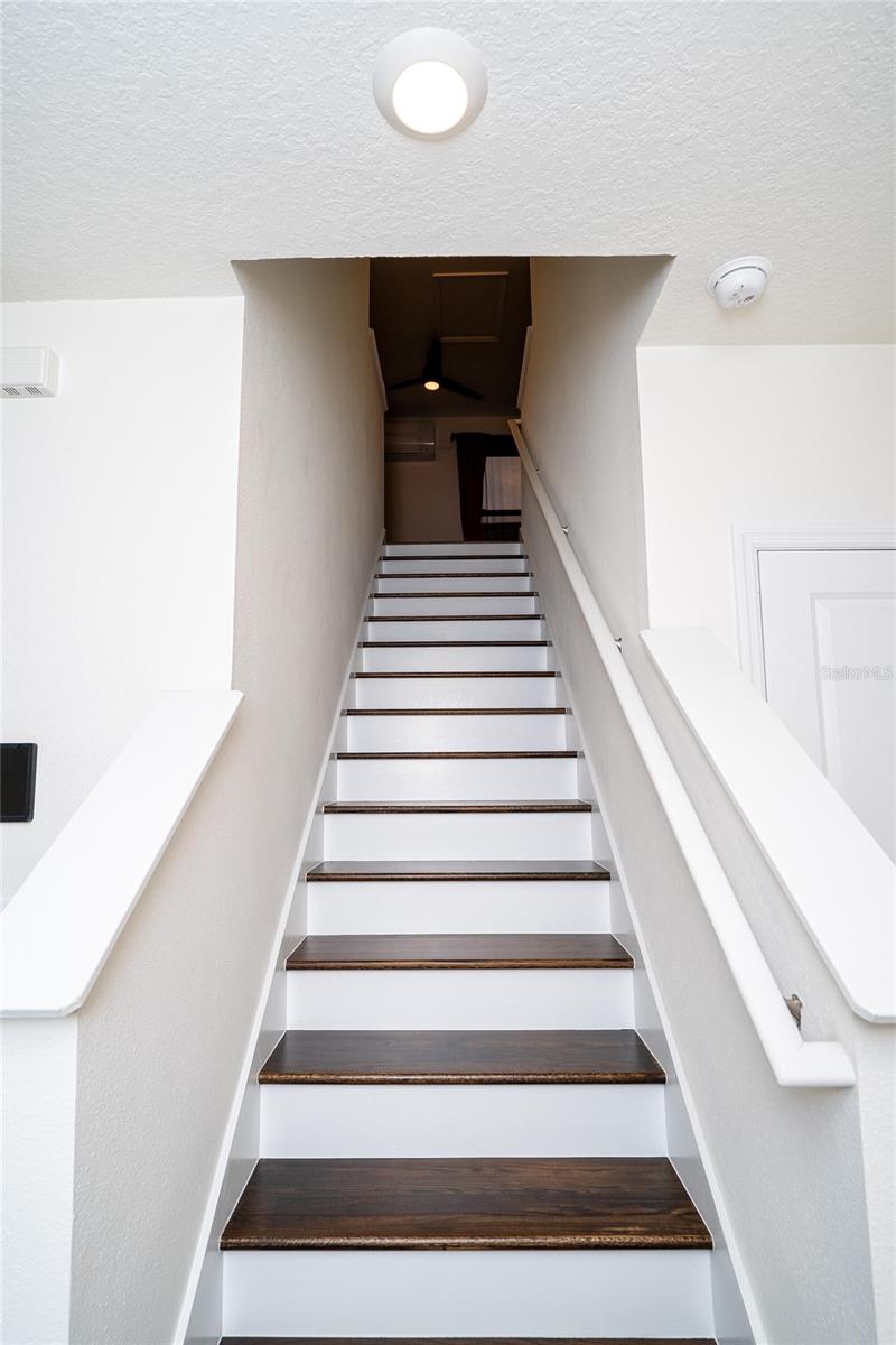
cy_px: 672
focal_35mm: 18
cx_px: 448
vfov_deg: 90.0
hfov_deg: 67.4
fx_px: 672
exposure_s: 1/125
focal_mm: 18
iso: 200
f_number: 5.6
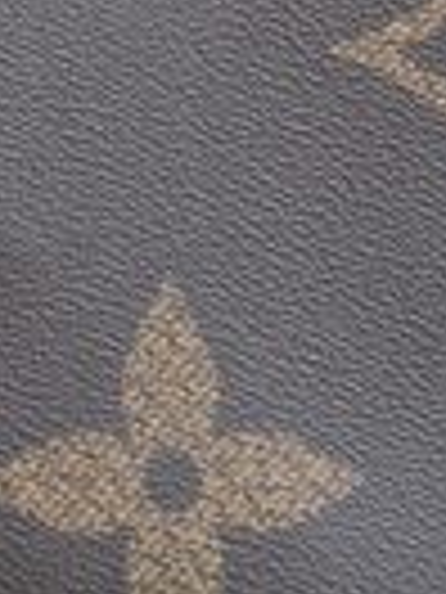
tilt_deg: -11.3
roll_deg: -0.7
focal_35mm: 146
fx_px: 2508
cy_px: -387
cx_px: -315
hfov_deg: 9.7
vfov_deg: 12.6
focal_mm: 6.76
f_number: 1.78
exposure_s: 1/120
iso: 100
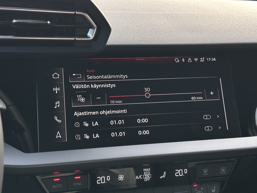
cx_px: 128
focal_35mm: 48
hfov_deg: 39.7
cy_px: 96
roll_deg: -2.3
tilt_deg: -18.4
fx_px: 356
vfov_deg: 30.3
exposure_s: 1/132
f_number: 1.78
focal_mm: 6.86
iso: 50
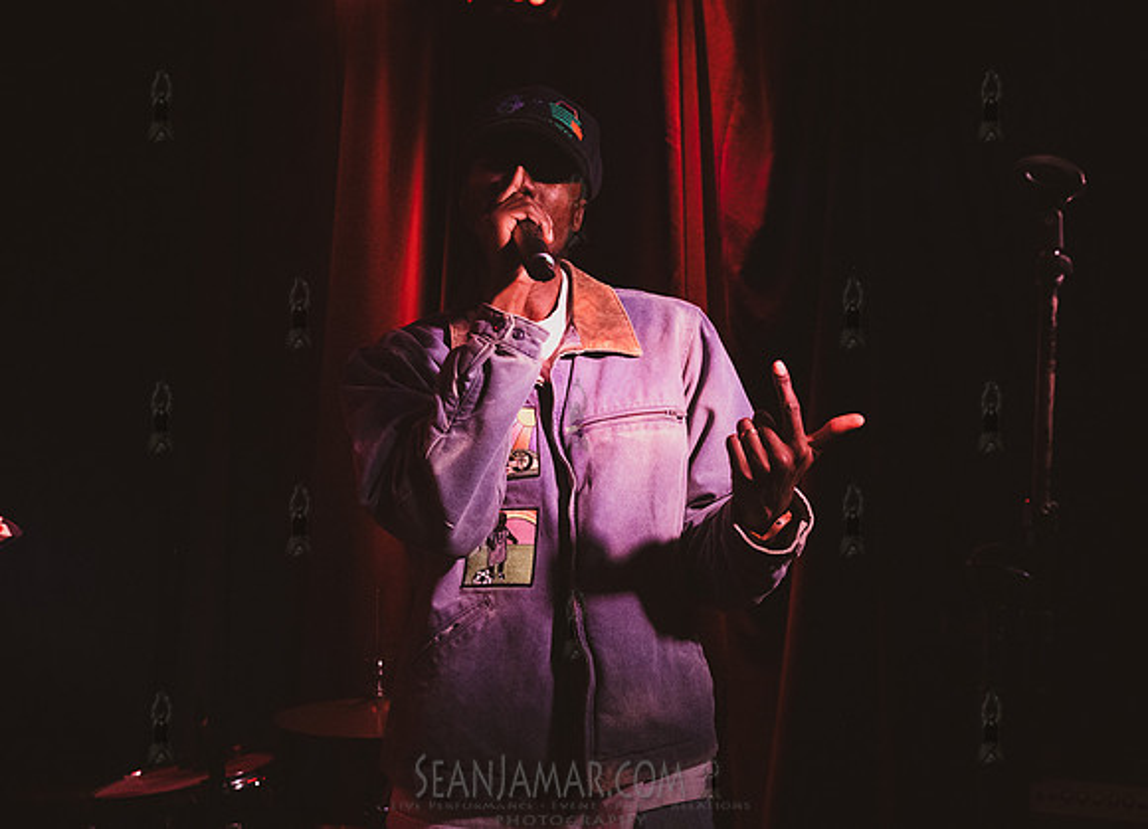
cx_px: 568
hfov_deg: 45.6
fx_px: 1367
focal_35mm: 42
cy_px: 398
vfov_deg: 33.7
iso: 12800
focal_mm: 38
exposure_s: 1/320
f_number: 3.5
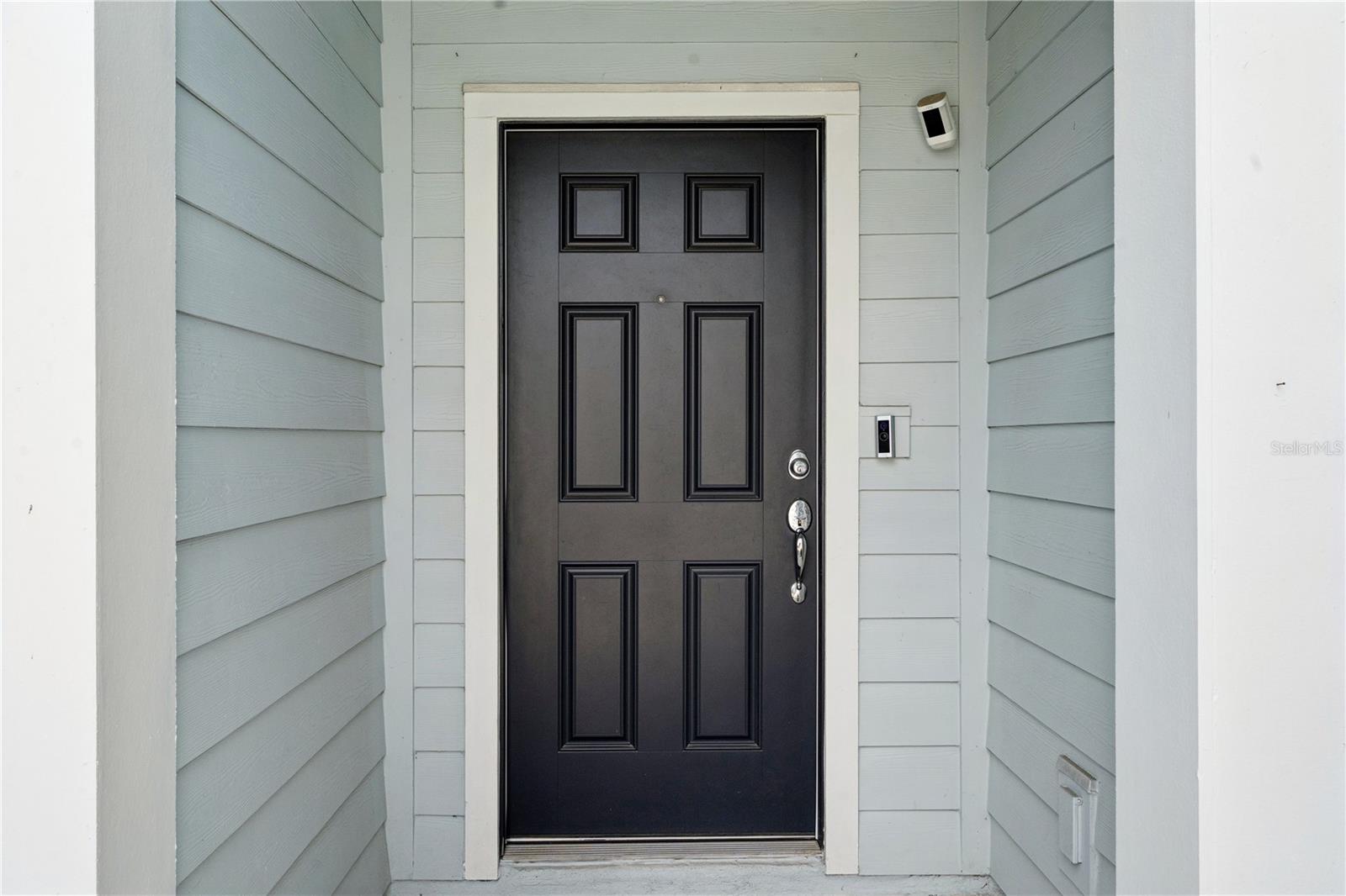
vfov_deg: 44.9
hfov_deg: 63.7
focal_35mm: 29
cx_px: 673
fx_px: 1084
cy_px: 448
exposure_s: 1/250
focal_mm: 29
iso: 640
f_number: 10
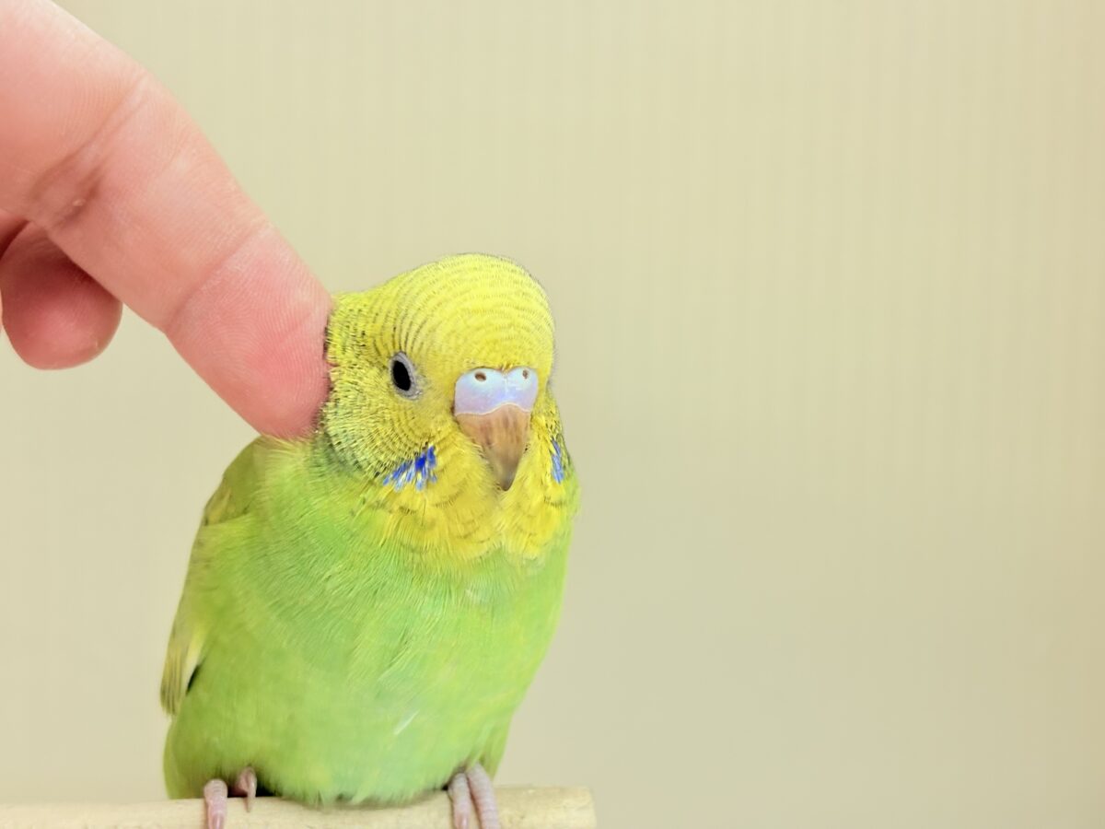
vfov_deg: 28.0
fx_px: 1660
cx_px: 552
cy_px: 414
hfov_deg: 36.8
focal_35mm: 52
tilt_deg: -3.0
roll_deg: +0.9
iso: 64
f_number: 1.6
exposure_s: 1/109
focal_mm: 5.96
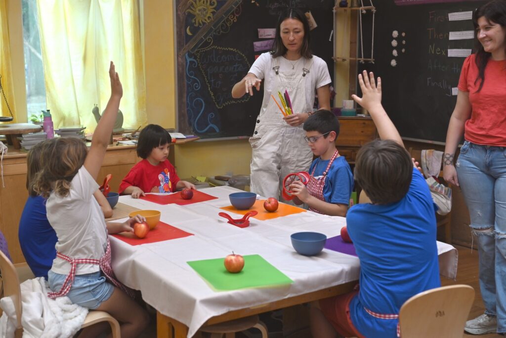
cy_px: 169
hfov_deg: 39.6
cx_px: 253
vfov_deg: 27.0
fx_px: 703
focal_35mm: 50
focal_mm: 50
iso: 400
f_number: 4.5
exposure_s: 1/200
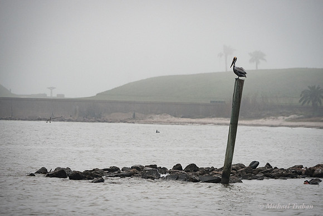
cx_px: 162
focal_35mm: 411
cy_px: 108
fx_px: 3688
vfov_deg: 3.3
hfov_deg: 5.0
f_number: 8
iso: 3200
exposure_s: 1/800
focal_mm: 411
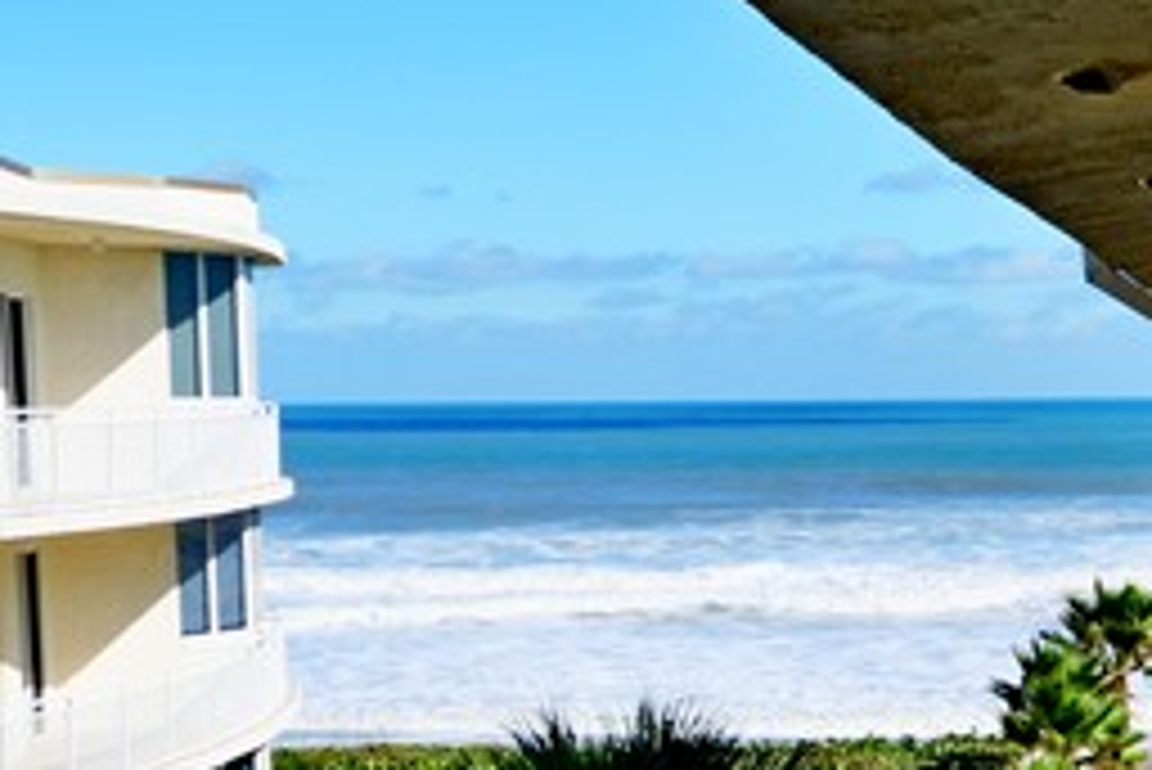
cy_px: 878
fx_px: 2882
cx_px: 792
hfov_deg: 22.5
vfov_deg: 14.8
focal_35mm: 90
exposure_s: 1/200
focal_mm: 24
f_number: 7.1
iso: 100
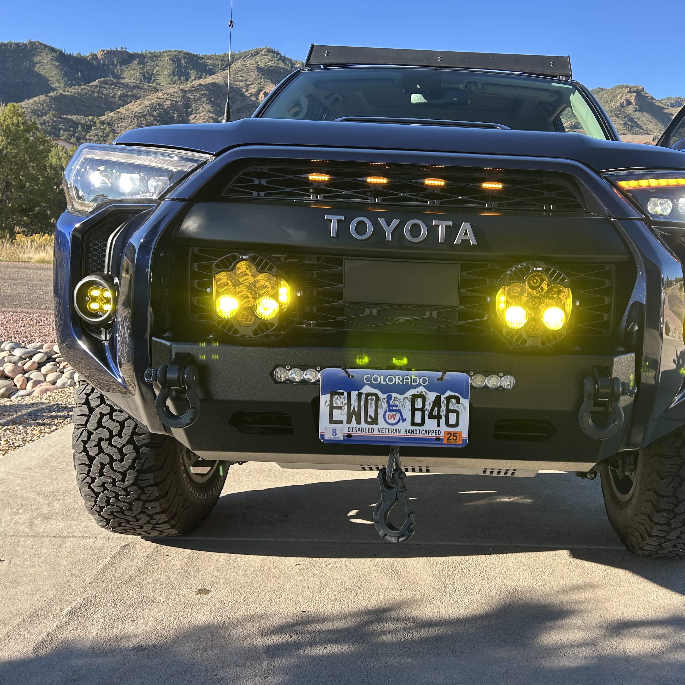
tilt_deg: -10.1
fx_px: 694
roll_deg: -1.9
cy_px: 343
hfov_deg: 51.6
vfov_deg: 52.5
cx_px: 455
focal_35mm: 31
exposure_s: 1/753
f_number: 1.5
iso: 50
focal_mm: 5.7
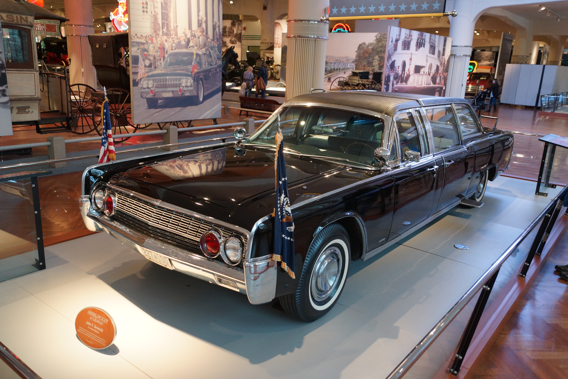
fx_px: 473
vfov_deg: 43.6
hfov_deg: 61.9
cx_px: 284
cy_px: 190
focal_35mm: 30
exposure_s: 1/60
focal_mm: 20
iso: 640
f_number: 4
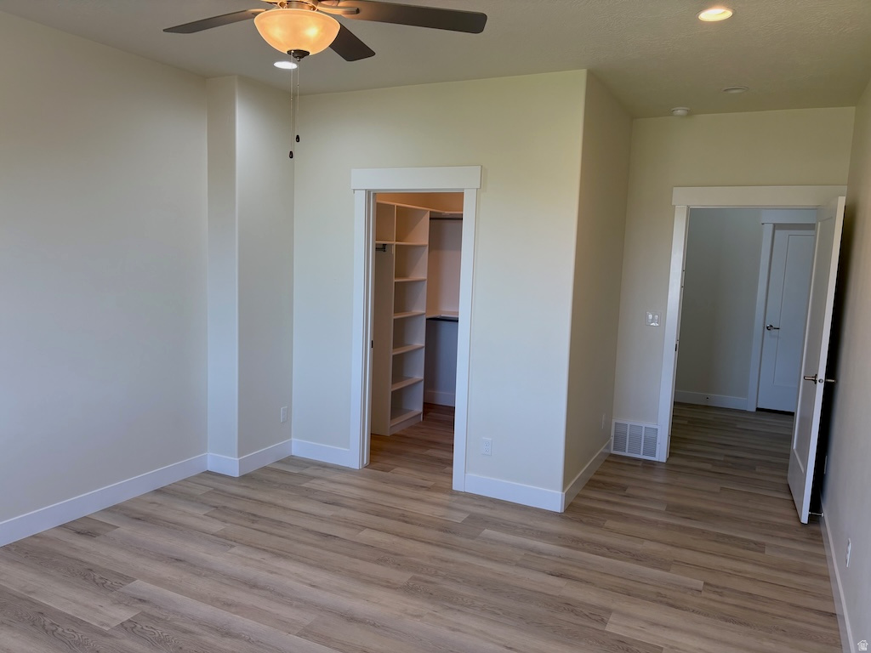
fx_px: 654
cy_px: 326
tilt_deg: -7.4
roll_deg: -1.8
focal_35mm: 26
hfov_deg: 67.3
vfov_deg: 53.1
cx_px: 436
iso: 80
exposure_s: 1/127
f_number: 1.6
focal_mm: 5.96
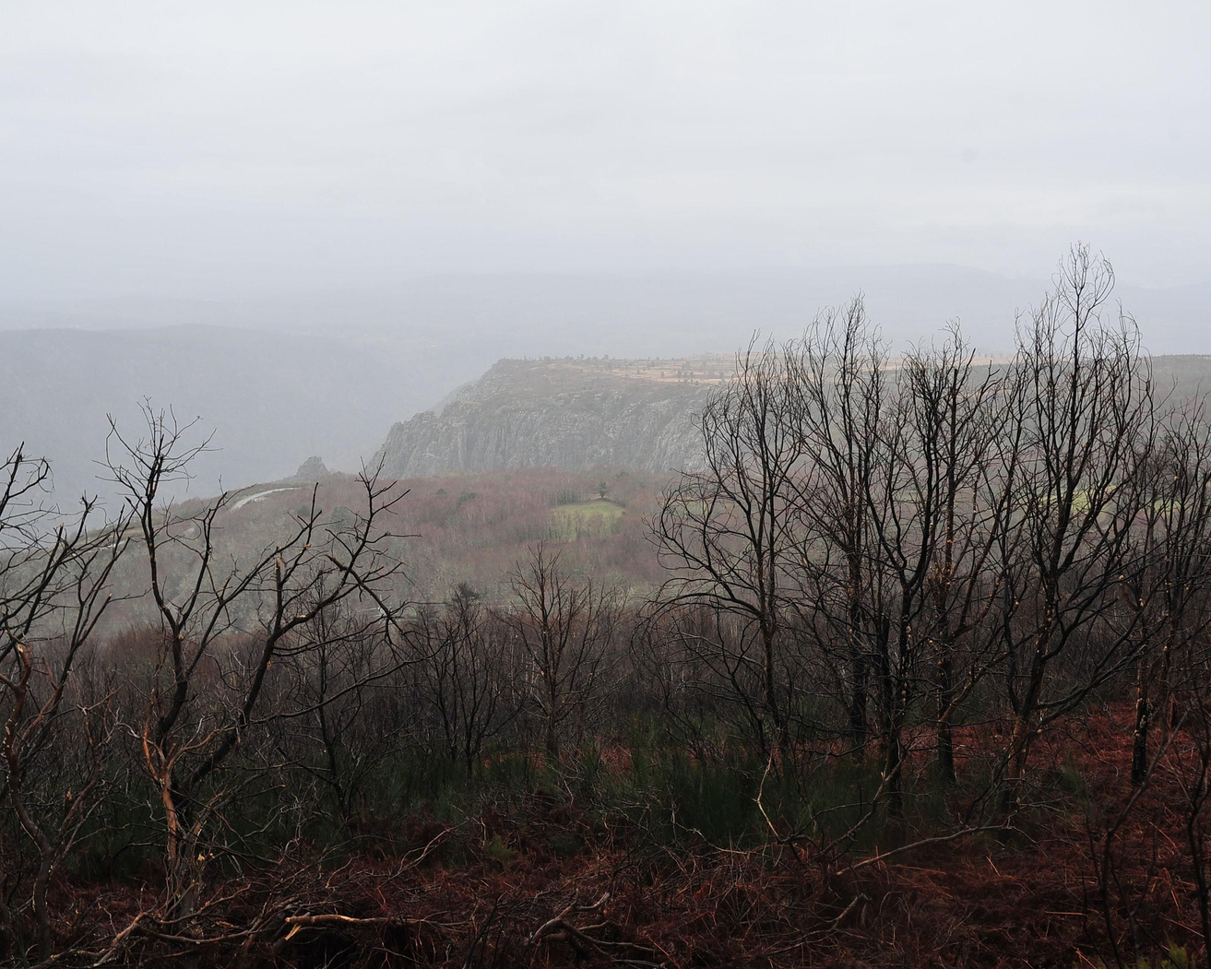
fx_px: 1434
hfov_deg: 45.7
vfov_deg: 37.3
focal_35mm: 40
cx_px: 673
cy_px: 479
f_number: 6.3
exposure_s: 1/100
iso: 400
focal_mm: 35
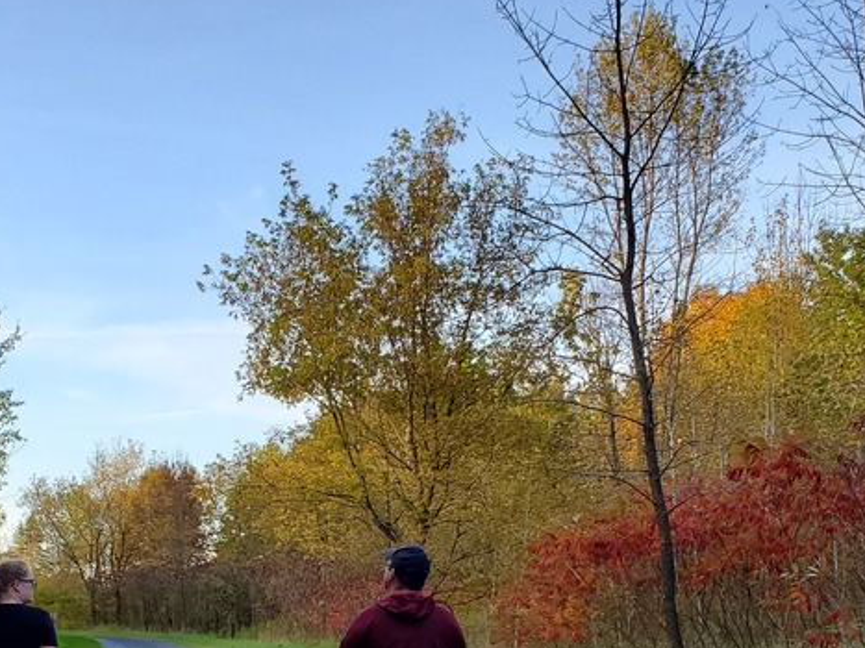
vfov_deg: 24.8
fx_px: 1424
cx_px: 276
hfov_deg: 33.4
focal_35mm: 57
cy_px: 598
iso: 50
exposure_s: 1/261
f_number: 2.4
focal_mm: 4.3
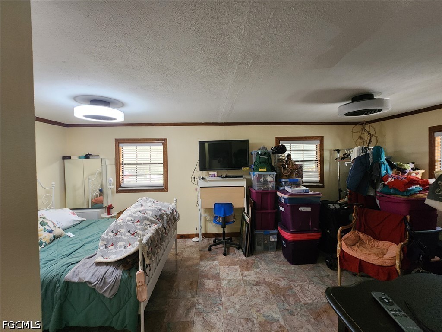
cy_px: 166
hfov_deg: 106.2
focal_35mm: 13
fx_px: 166
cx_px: 221
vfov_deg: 89.9
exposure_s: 1/40
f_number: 2.2
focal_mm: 2.2
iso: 320
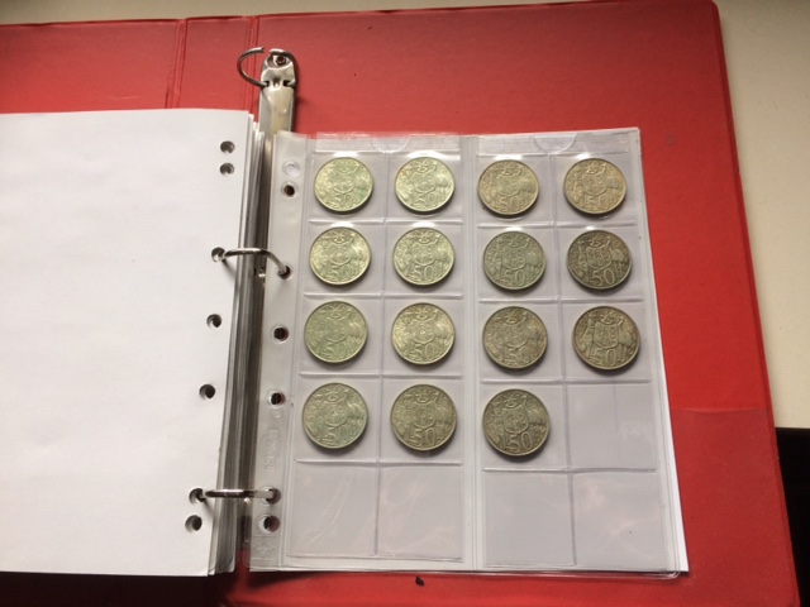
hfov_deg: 61.7
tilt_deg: -75.4
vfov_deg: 48.2
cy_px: 304
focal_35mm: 29
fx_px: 679
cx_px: 405
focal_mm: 4.15
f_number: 2.2
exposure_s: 1/50
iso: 50
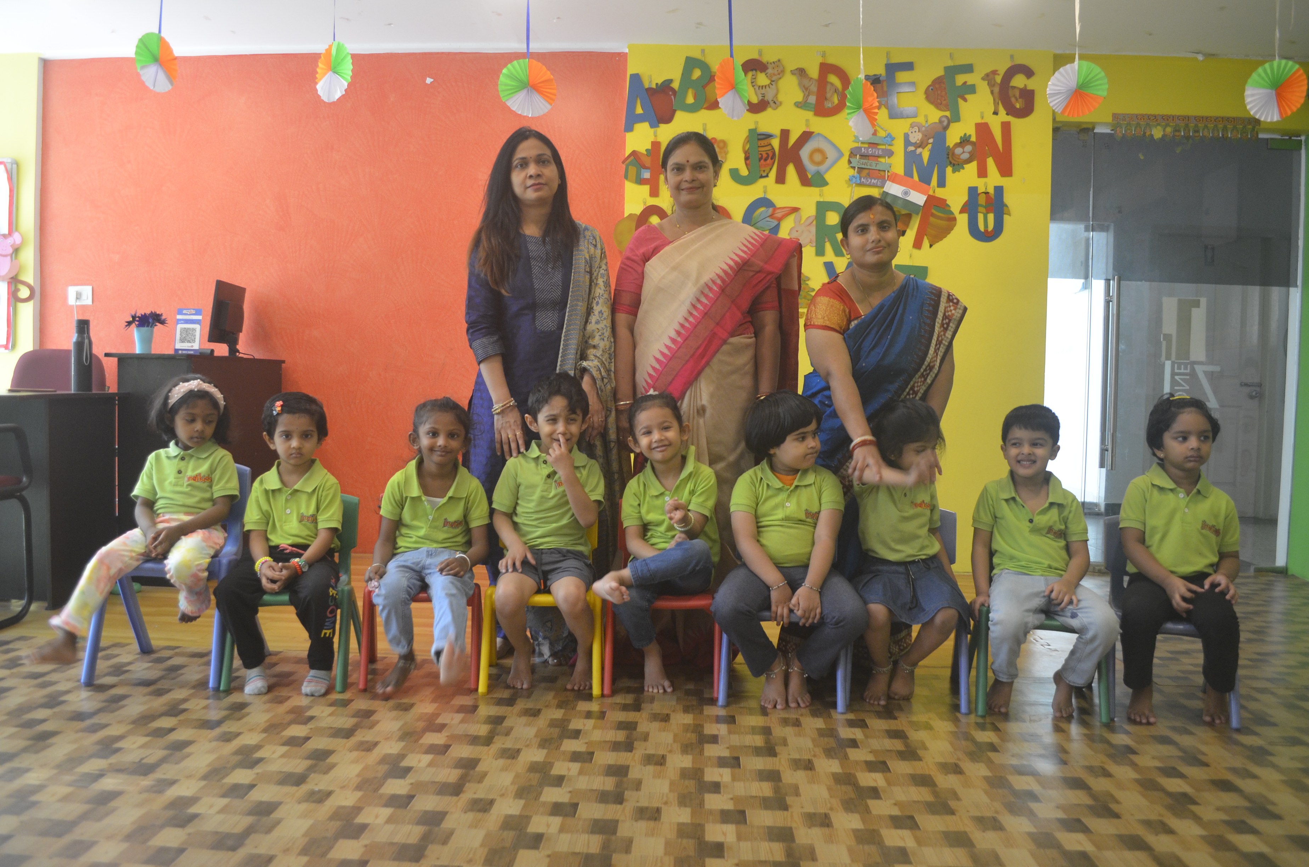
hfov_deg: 67.5
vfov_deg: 47.7
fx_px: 980
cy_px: 434
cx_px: 654
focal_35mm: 27
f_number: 3.5
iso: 800
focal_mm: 18
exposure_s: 1/50
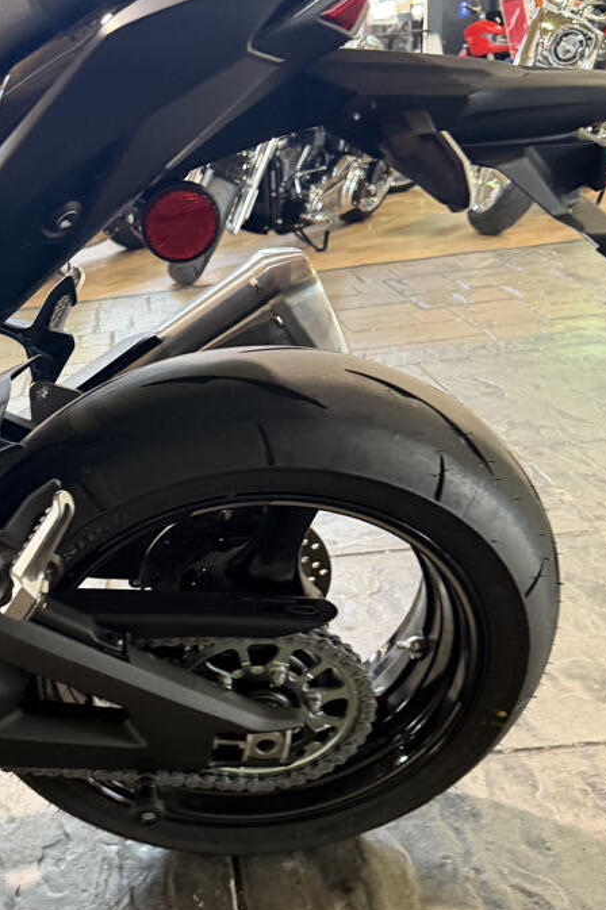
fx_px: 960
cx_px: 107
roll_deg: +11.0
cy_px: 495
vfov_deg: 50.7
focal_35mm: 38
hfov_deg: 33.8
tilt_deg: -20.8
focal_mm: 6.76
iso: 320
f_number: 1.78
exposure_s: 1/60
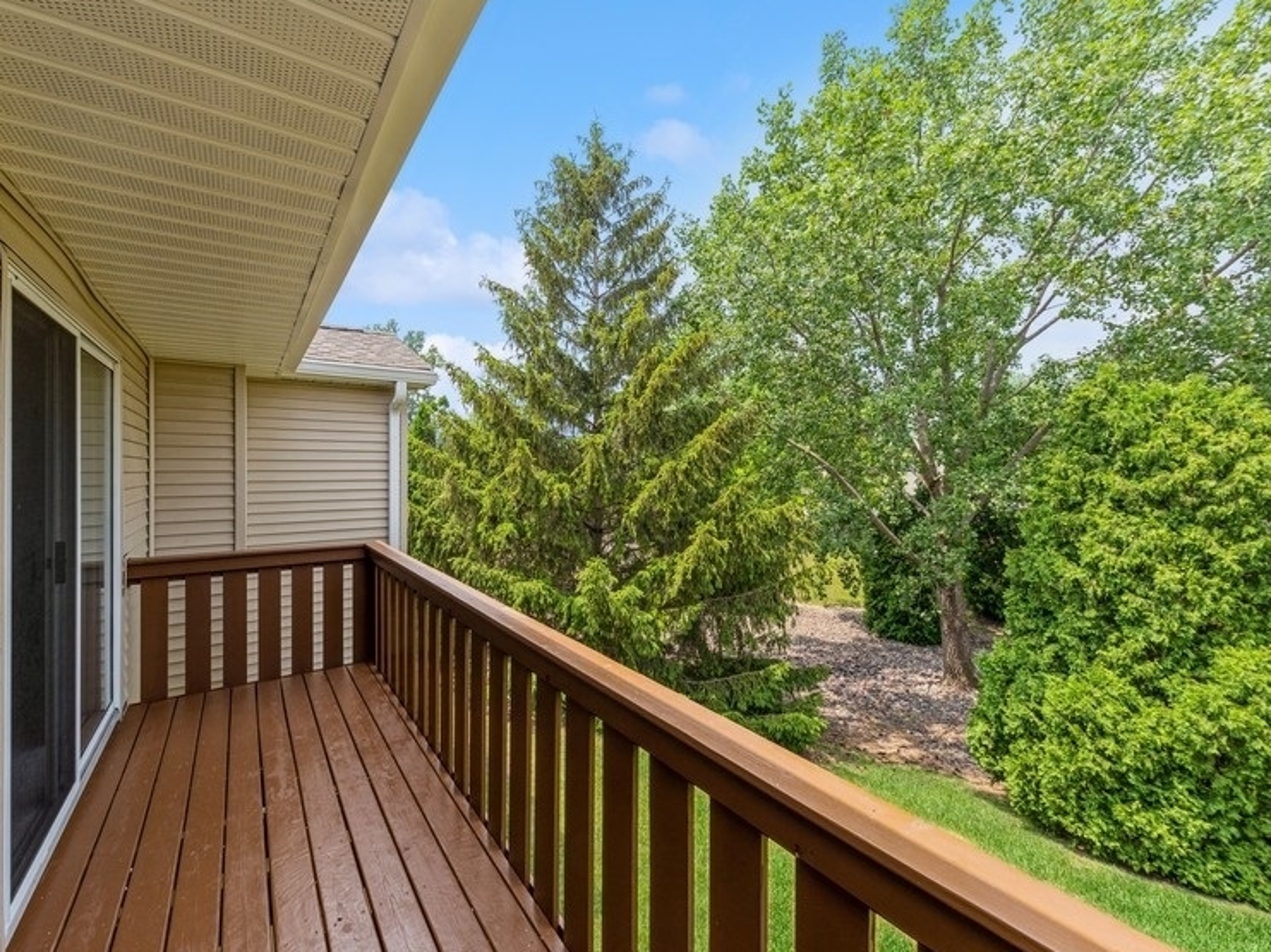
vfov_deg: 85.6
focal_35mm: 14
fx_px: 514
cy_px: 480
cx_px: 576
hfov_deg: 101.8
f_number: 9
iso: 200
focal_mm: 12
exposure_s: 1/125
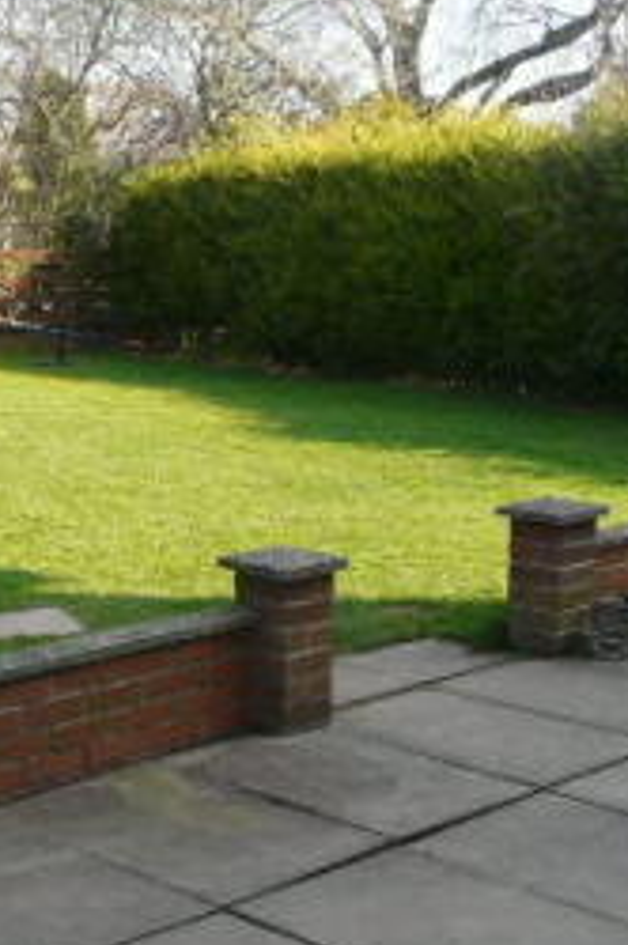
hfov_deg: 19.6
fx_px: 1784
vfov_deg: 29.6
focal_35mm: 68
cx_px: 62
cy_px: 584
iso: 100
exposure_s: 1/160
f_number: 4
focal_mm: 4.6
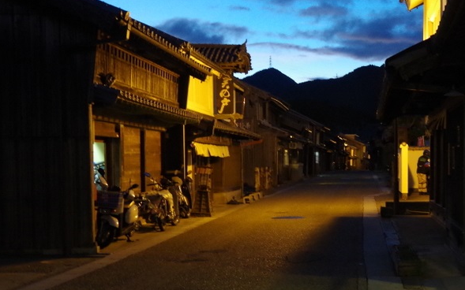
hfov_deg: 35.2
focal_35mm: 56
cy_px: 201
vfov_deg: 23.0
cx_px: 368
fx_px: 710
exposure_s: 1/4
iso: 1600
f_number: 5.6
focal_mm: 18
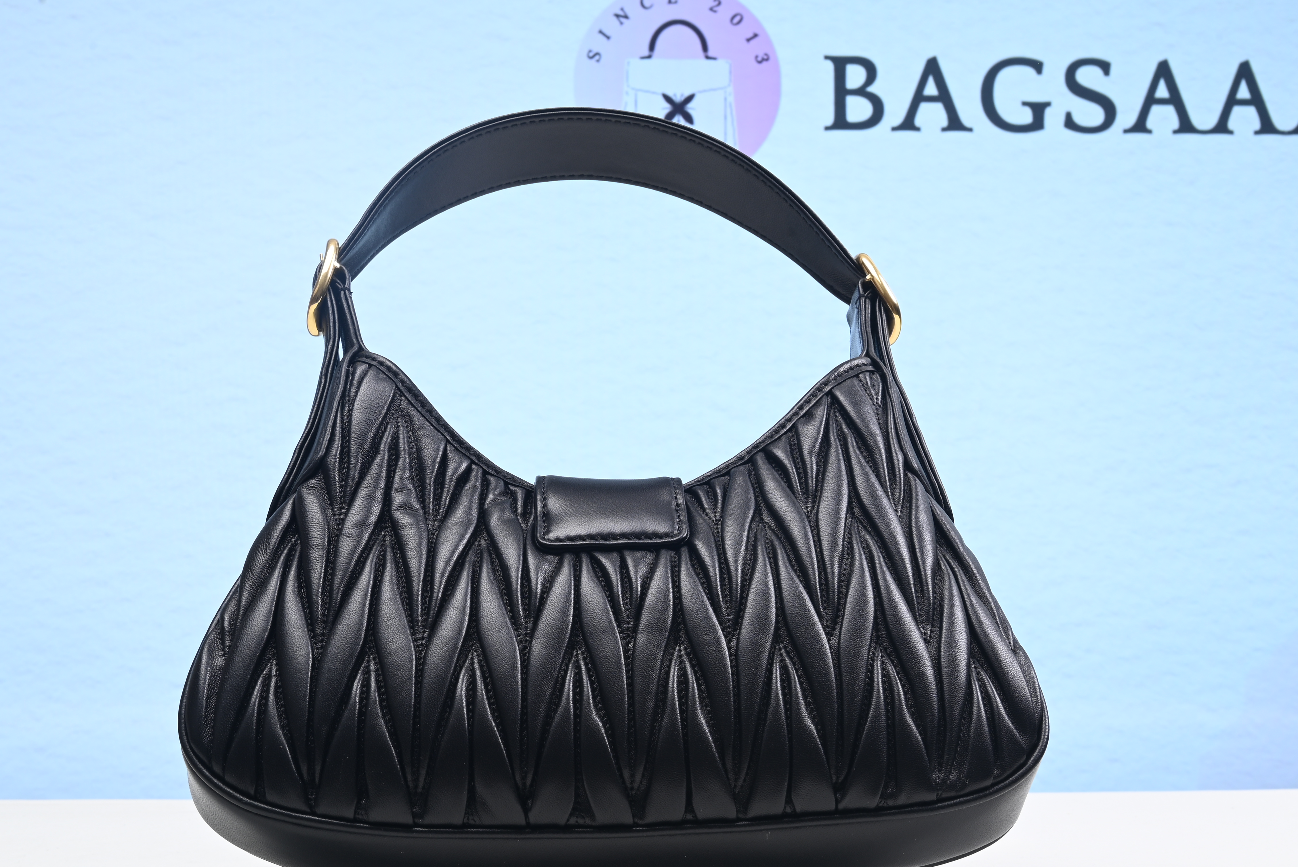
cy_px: 502
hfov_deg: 35.6
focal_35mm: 56
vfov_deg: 24.2
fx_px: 2020
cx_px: 671
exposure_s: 1/2
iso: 100
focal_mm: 42
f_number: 16
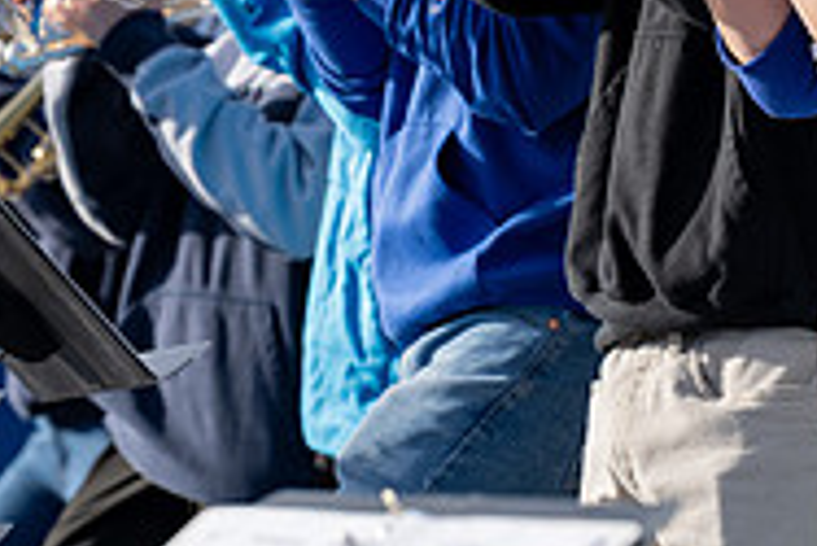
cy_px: -348
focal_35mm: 343
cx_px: 925
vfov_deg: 4.0
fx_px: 7790
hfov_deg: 6.0
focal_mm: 92
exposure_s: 1/1000
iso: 100
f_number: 4
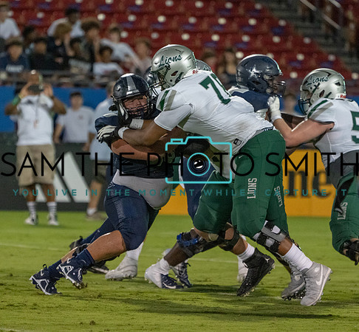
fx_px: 5287
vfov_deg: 3.6
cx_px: 192
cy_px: 178
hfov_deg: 3.9
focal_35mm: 468
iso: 8000
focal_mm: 318
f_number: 5.6
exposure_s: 1/1000
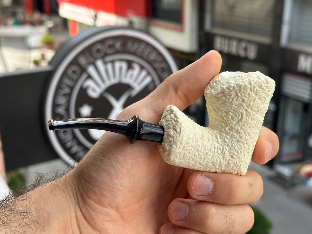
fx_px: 433
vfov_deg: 30.3
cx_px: 156
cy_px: 117
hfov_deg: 39.7
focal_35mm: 48
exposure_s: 1/756
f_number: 1.78
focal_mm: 6.86
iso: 64
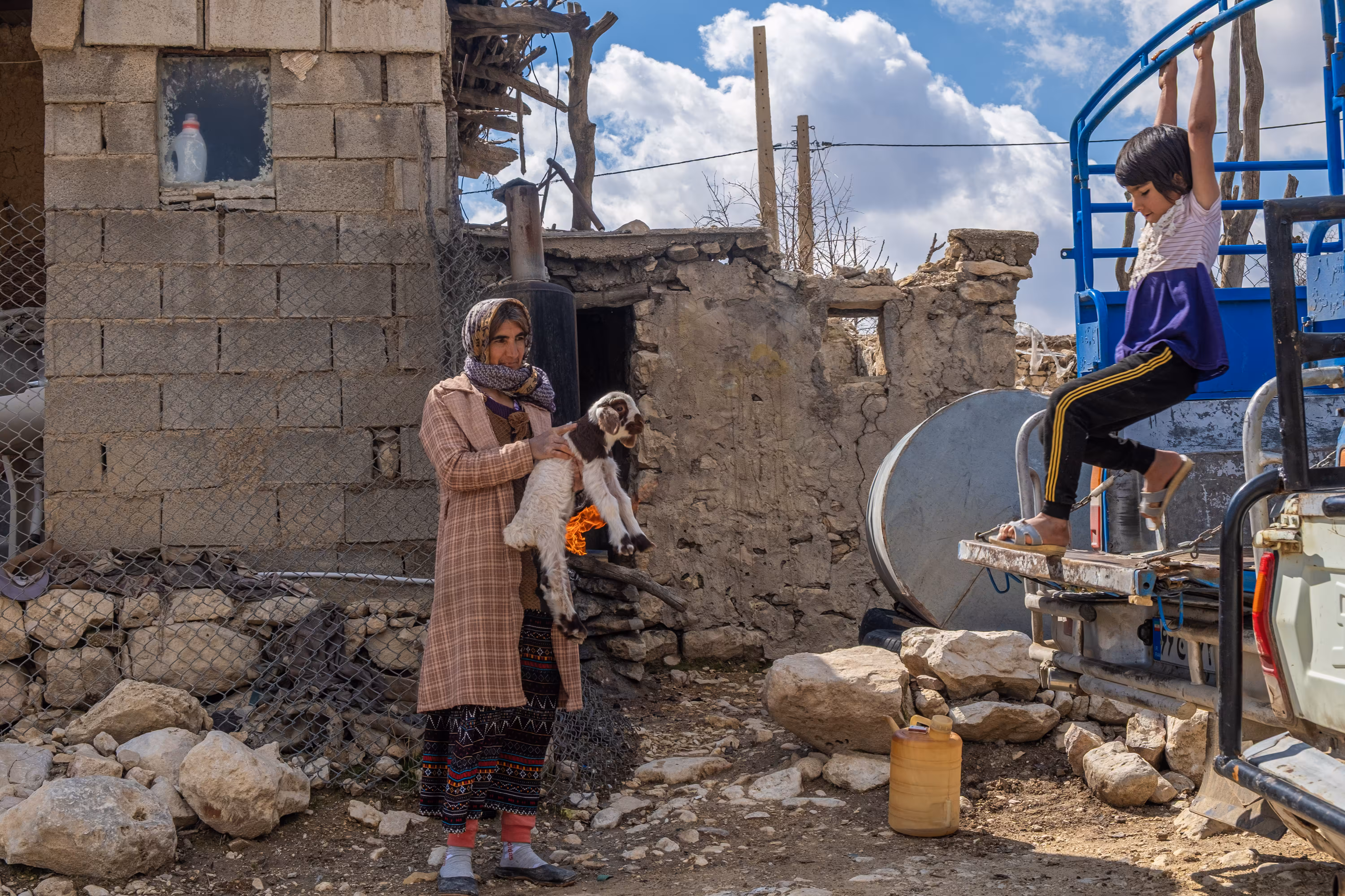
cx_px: 672
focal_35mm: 45
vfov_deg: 29.9
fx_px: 1681
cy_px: 448
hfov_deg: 43.6
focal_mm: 30.2
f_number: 8
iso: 250
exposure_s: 1/400
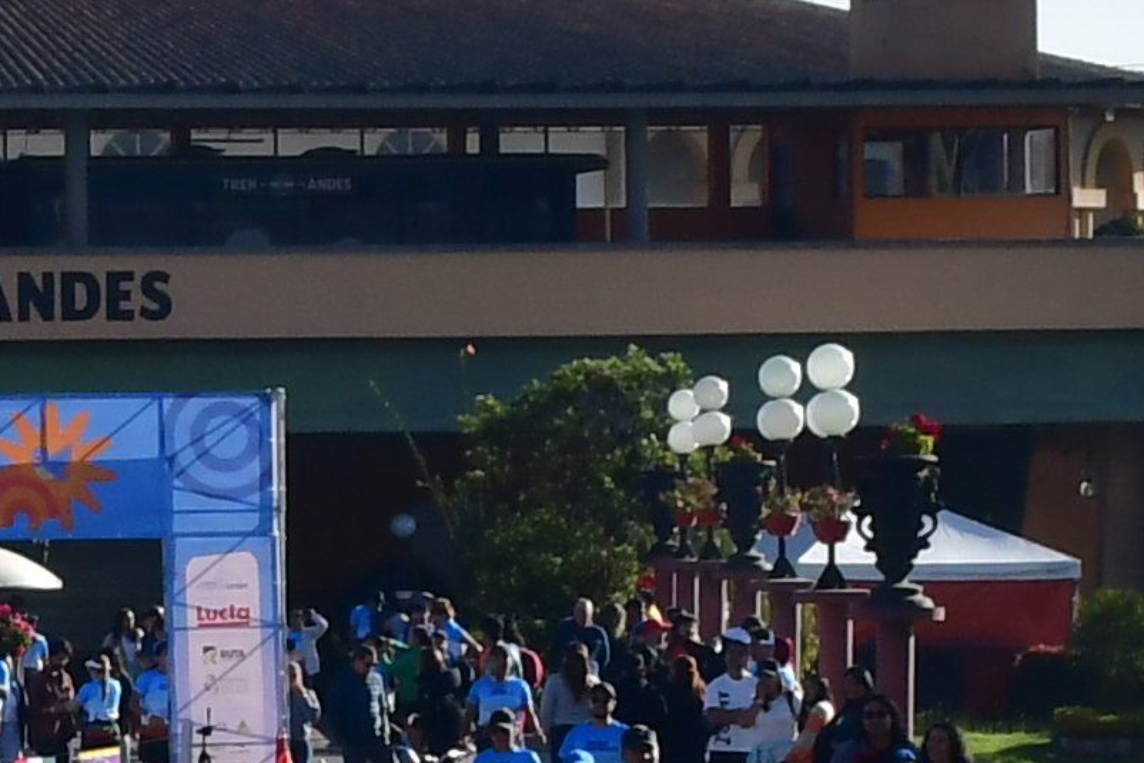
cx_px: -218
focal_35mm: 354
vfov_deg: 3.9
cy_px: 926
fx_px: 11251
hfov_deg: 5.8
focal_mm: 34
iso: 320
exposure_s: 1/640
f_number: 11
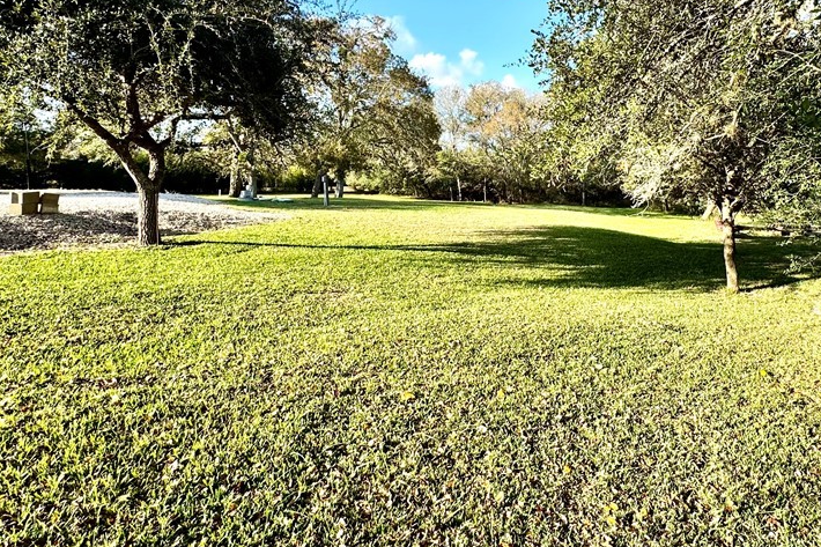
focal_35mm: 21
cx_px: 502
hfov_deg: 80.0
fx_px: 479
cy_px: 190
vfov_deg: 58.3
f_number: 2.2
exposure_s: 1/652
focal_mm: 2.22
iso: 40
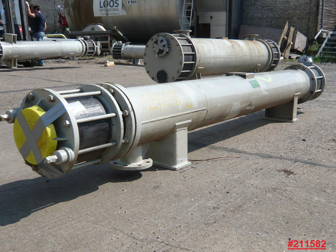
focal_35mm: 42
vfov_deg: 34.3
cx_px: 168
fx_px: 408
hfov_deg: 44.8
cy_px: 126
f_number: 8
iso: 100
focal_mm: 4.6
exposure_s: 1/200
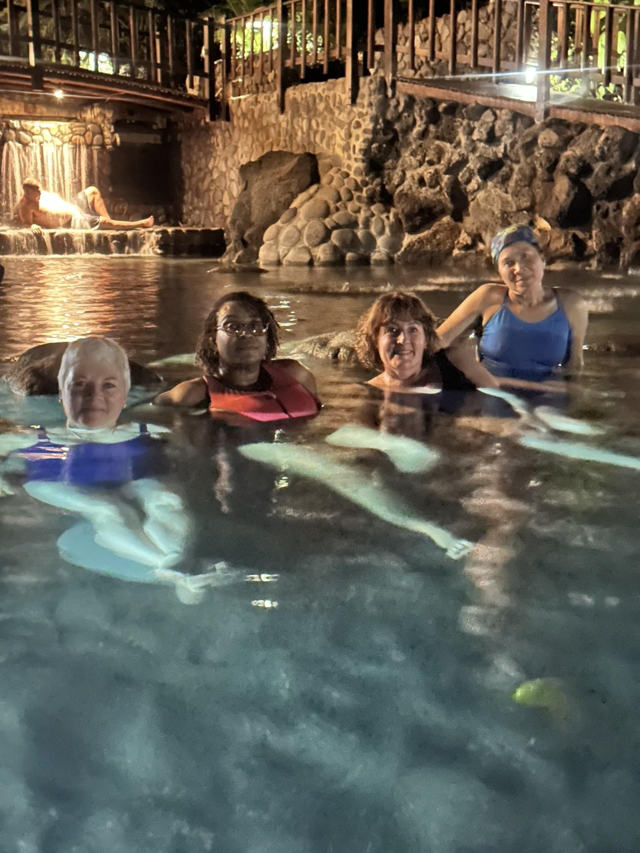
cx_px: 320
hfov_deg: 30.3
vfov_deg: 39.7
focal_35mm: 48
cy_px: 426
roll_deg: -0.5
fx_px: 1183
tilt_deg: -9.6
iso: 2500
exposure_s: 1/5
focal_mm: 6.86
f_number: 1.78
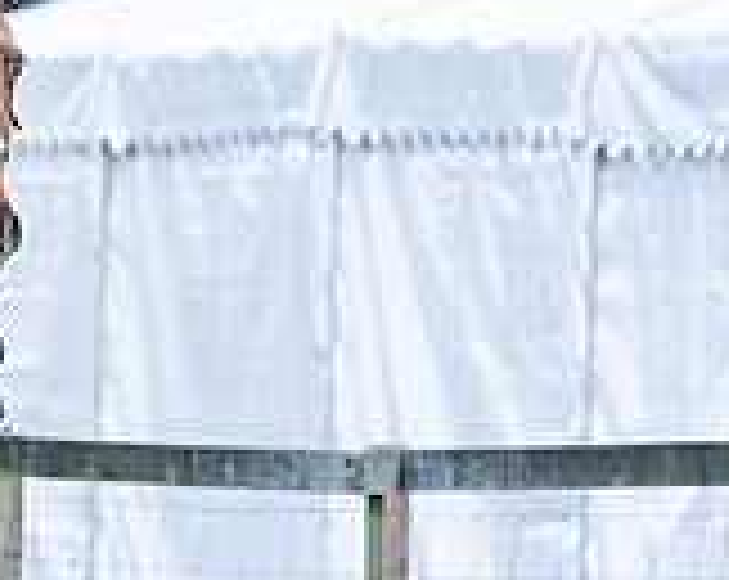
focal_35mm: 942
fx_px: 20288
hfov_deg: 2.1
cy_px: 418
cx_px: 29
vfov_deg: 1.6
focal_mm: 160
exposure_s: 1/500
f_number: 4
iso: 1250
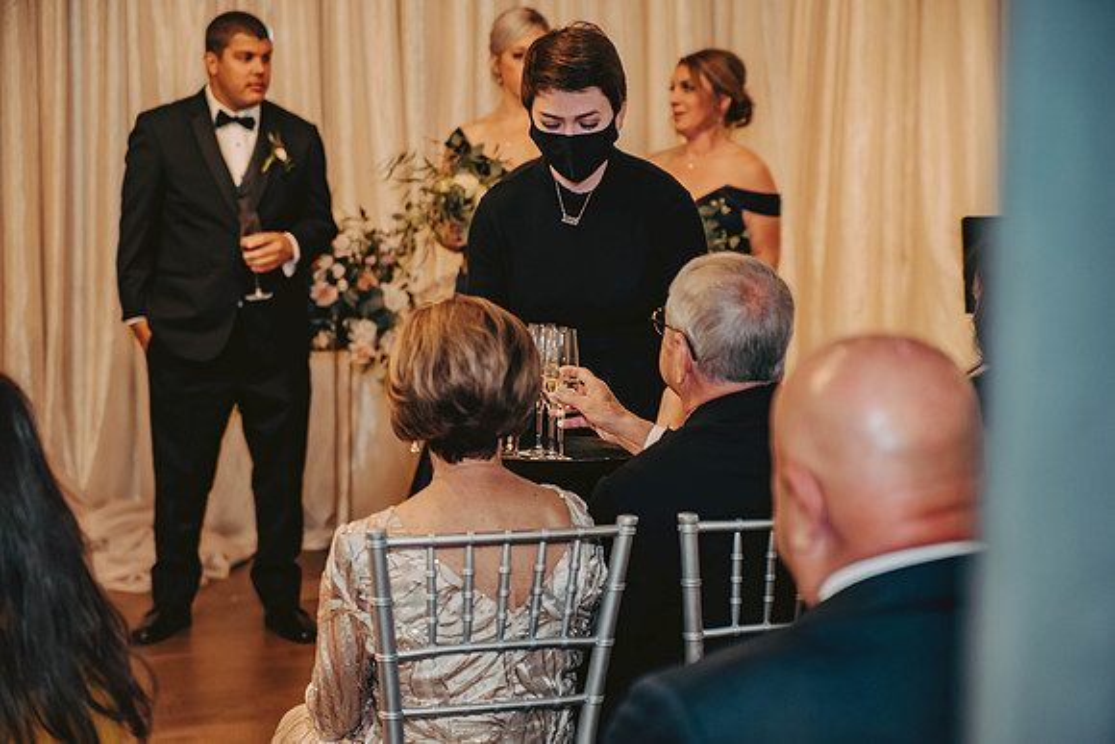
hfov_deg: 27.0
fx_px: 2323
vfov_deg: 18.2
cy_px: 372
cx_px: 558
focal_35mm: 75
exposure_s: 1/60
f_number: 3.2
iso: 1250
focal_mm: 75
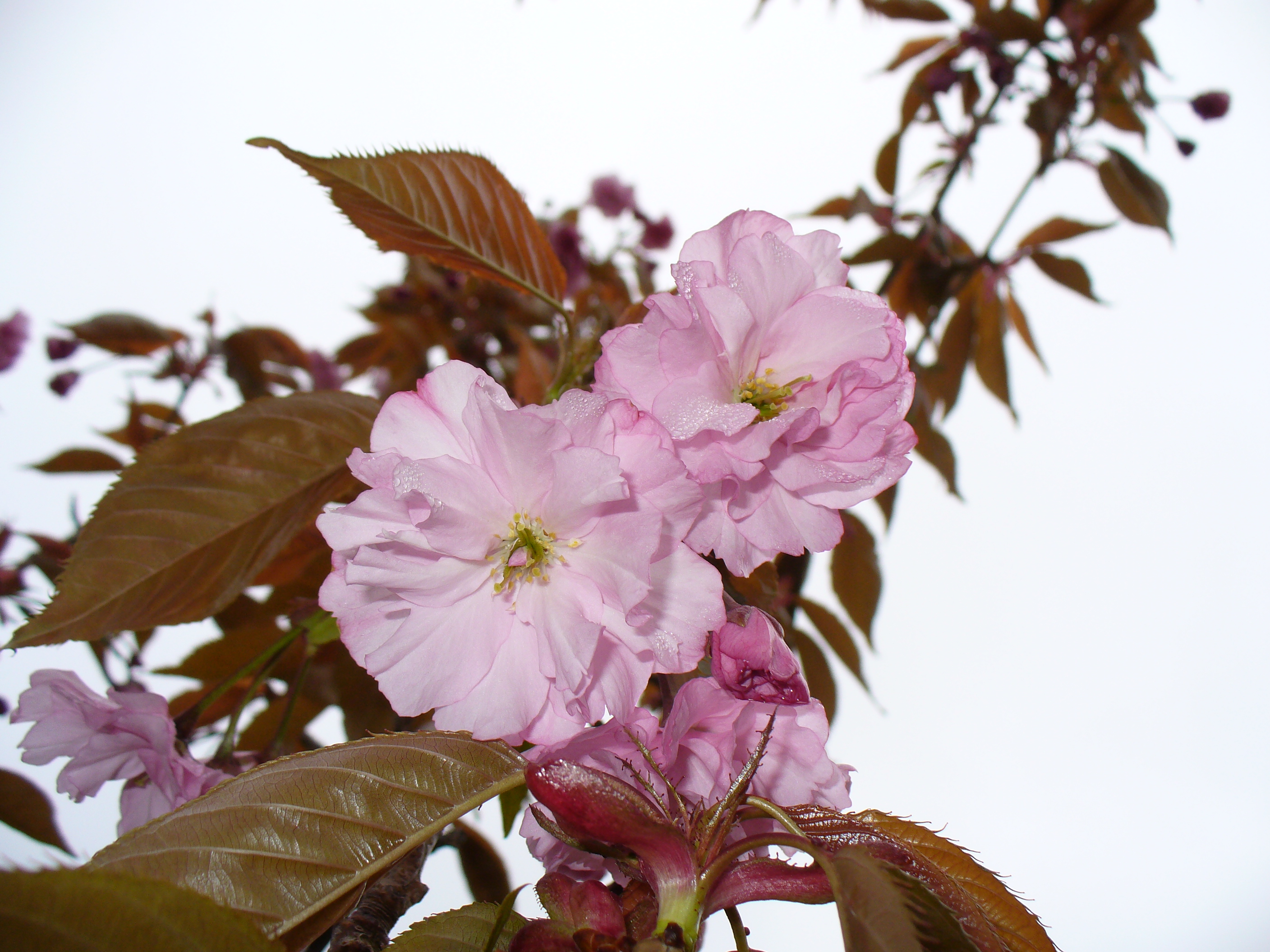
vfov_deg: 38.7
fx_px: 1357
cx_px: 635
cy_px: 476
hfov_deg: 50.1
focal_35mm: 37
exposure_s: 1/160
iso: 80
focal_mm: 6.1
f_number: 5.6
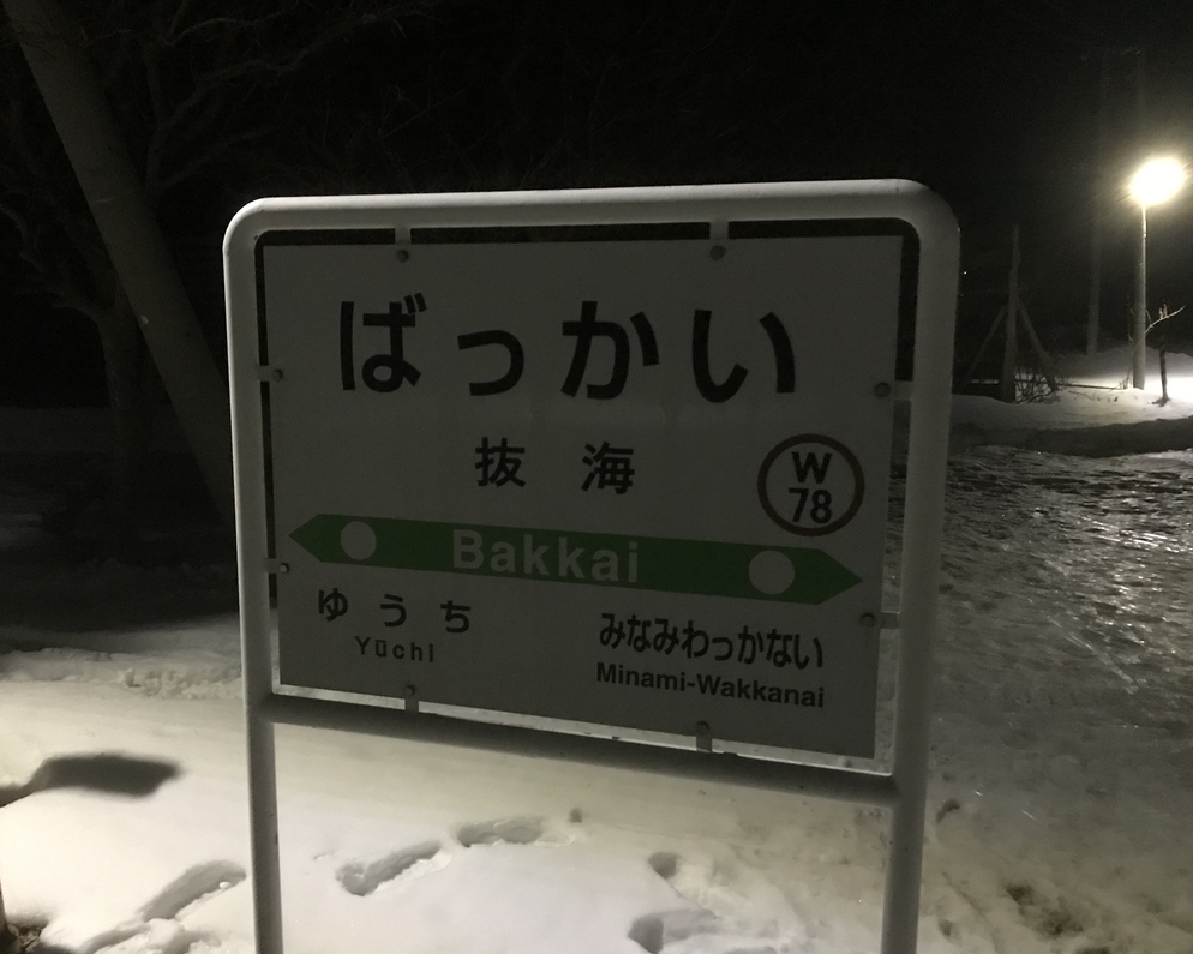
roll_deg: +0.4
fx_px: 1165
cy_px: 515
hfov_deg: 54.1
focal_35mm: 33
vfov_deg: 44.5
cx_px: 530
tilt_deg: -10.0
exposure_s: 1/4
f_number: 1.8
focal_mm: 3.99
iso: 100
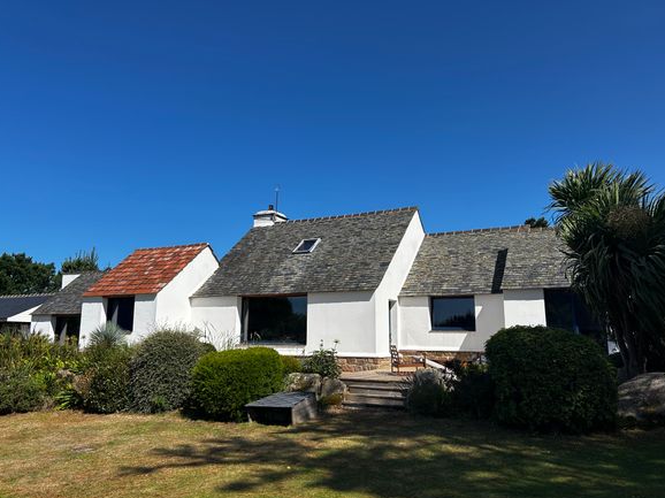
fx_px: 518
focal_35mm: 27
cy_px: 258
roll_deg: -1.7
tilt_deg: +9.7
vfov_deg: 51.3
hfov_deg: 65.3
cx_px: 337
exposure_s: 1/4444
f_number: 1.5
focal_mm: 5.7
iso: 50
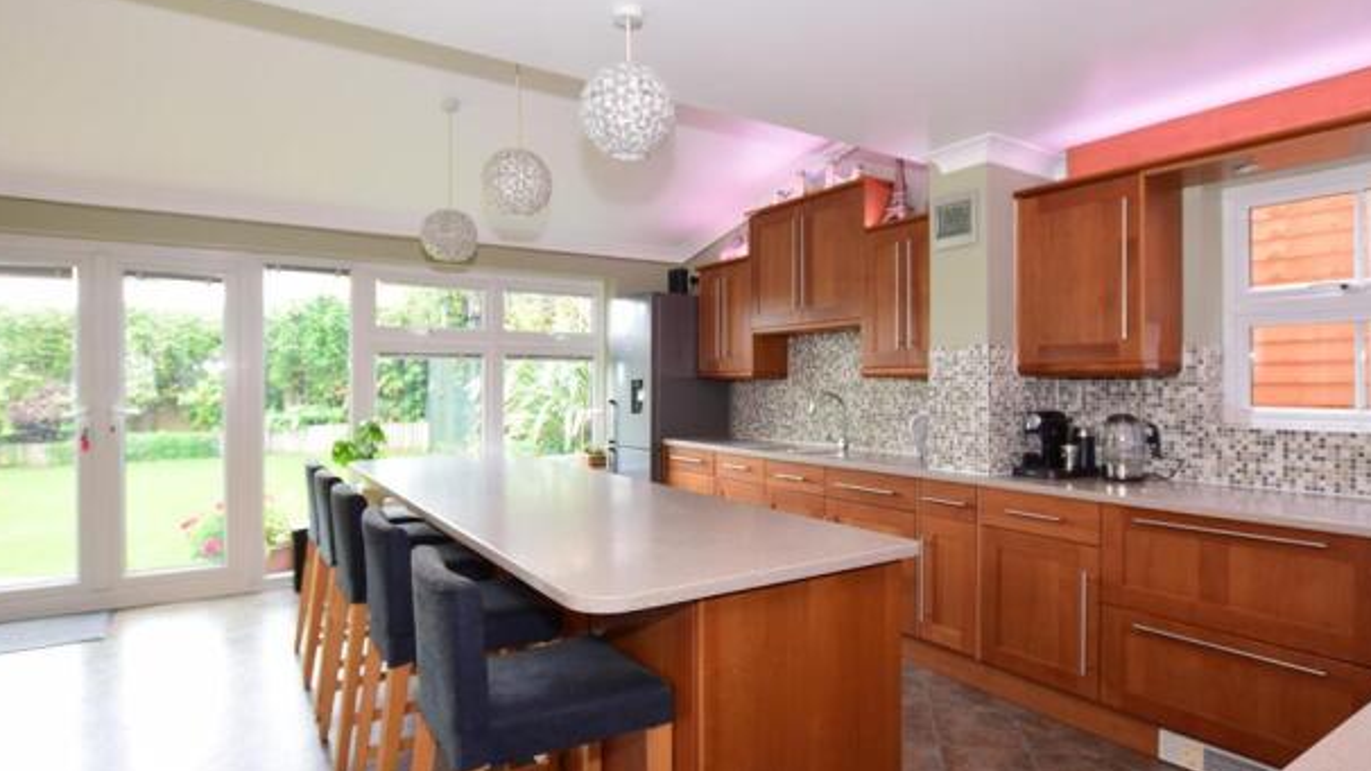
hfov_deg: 95.9
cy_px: 374
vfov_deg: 63.9
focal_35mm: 17
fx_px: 618
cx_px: 715
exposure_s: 1/3
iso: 400
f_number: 5.6
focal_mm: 10
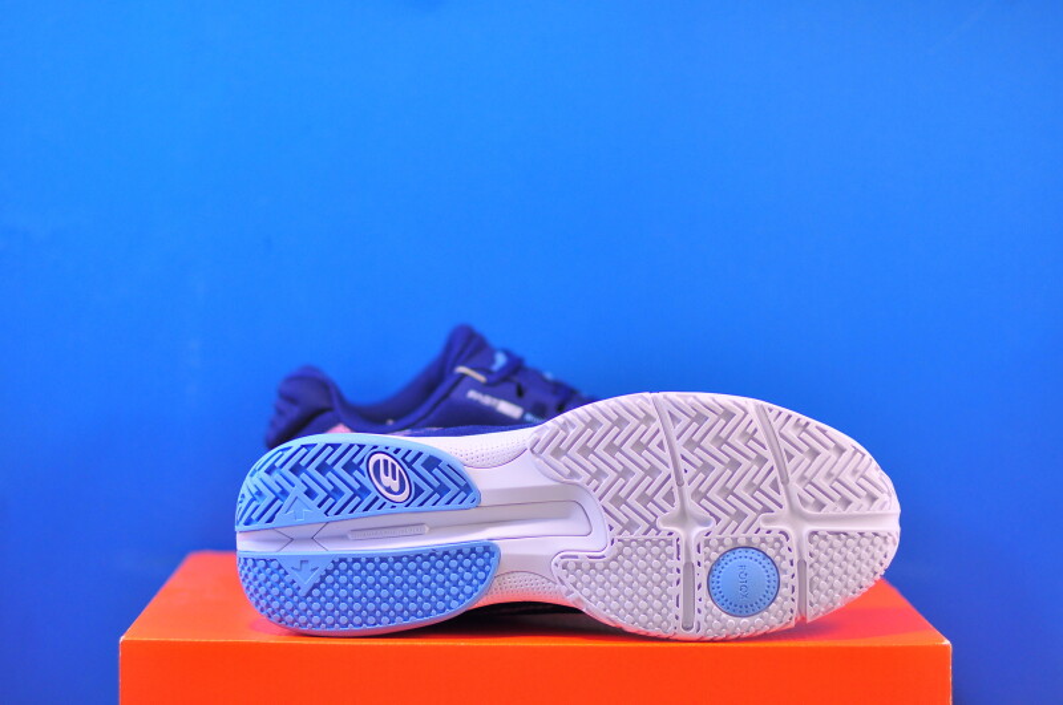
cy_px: 352
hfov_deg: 27.0
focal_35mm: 75
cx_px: 532
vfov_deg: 18.1
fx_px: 2211
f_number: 2
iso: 250
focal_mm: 50
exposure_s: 1/320
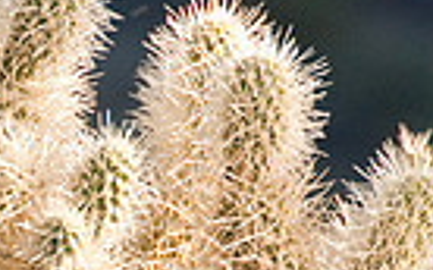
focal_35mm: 1091
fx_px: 12864
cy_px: 411
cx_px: -60
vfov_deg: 1.2
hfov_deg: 1.9
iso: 400
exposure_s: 1/160
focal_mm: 170
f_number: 5.6
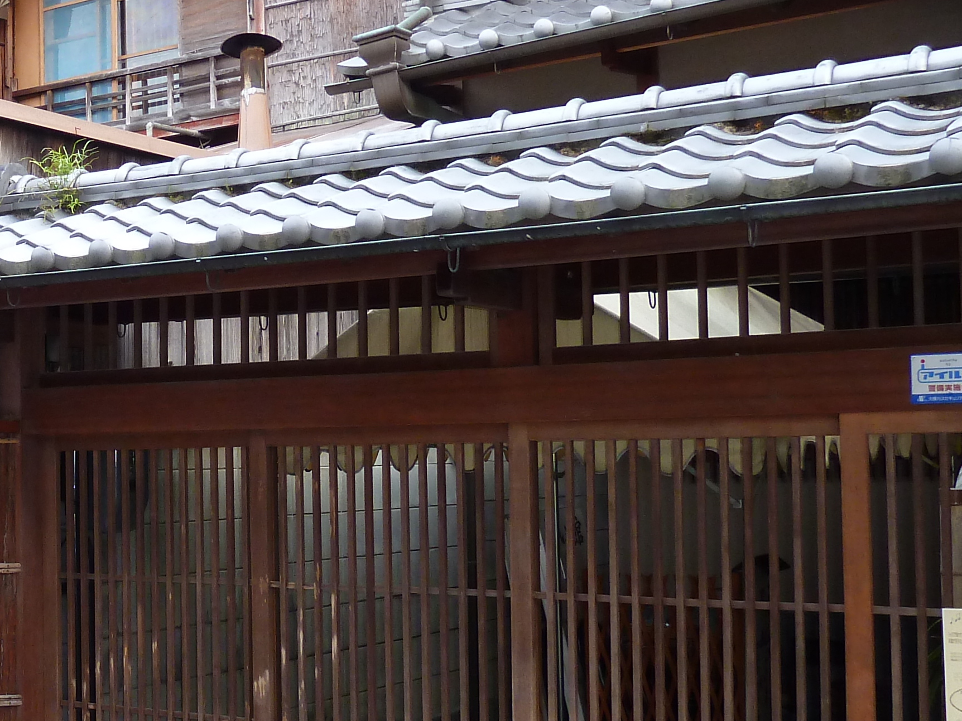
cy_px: 417
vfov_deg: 25.2
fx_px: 1612
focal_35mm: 58
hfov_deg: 31.2
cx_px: 40
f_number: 3.3
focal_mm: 4.1
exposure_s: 1/30
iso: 125
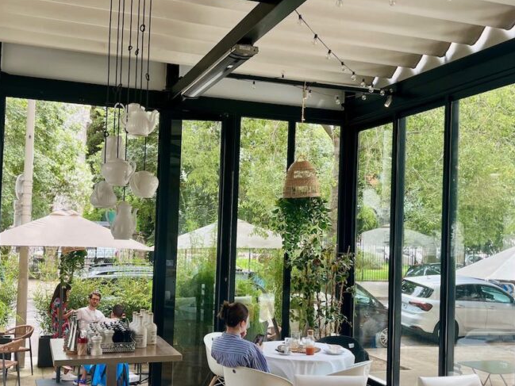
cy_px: 208
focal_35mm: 41
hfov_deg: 45.8
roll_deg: -2.6
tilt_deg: +2.2
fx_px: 610
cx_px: 249
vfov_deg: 35.1
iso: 40
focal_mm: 5.1
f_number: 1.6
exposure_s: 1/248
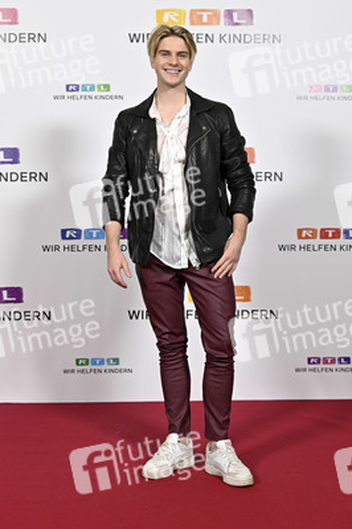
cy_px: 264
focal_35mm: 58
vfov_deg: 34.5
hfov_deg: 23.3
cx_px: 176
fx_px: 852
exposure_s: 1/320
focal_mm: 58
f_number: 4
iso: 1000
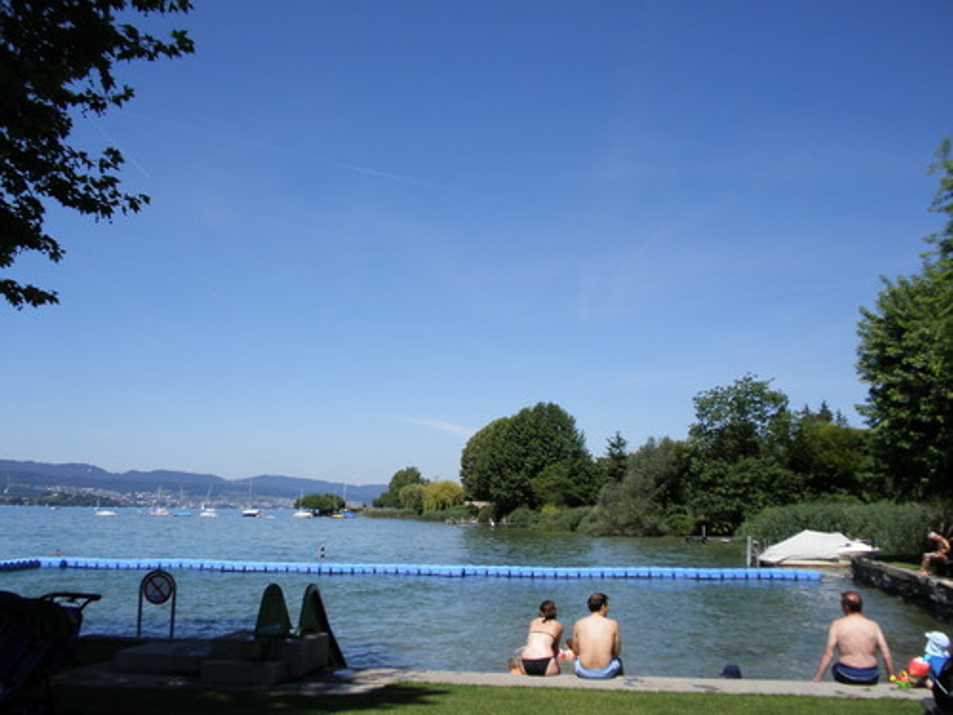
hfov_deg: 50.1
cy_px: 358
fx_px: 1019
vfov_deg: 38.7
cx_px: 476
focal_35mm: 37
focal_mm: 6.6
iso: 64
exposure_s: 1/1250
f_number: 3.5
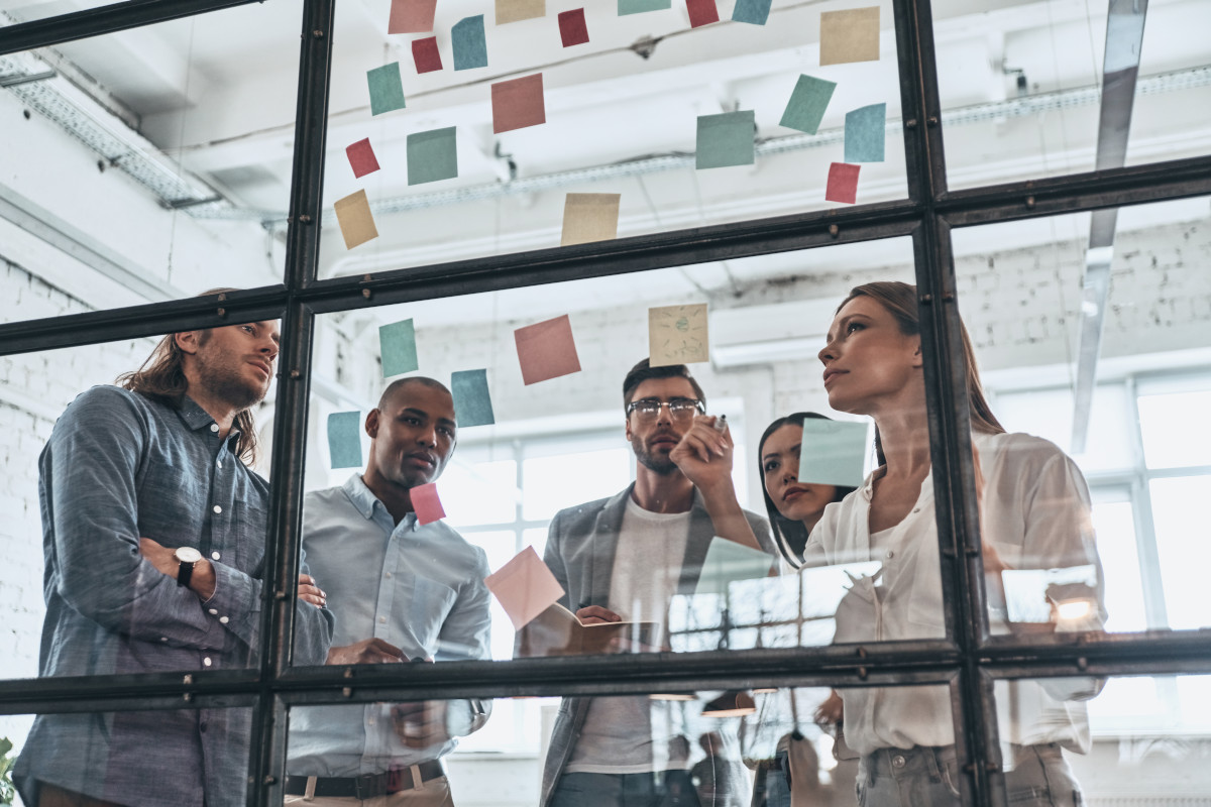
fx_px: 1177
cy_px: 404
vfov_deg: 37.9
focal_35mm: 35
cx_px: 606
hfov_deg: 54.4
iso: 640
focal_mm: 35
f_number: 2.8
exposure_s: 1/80
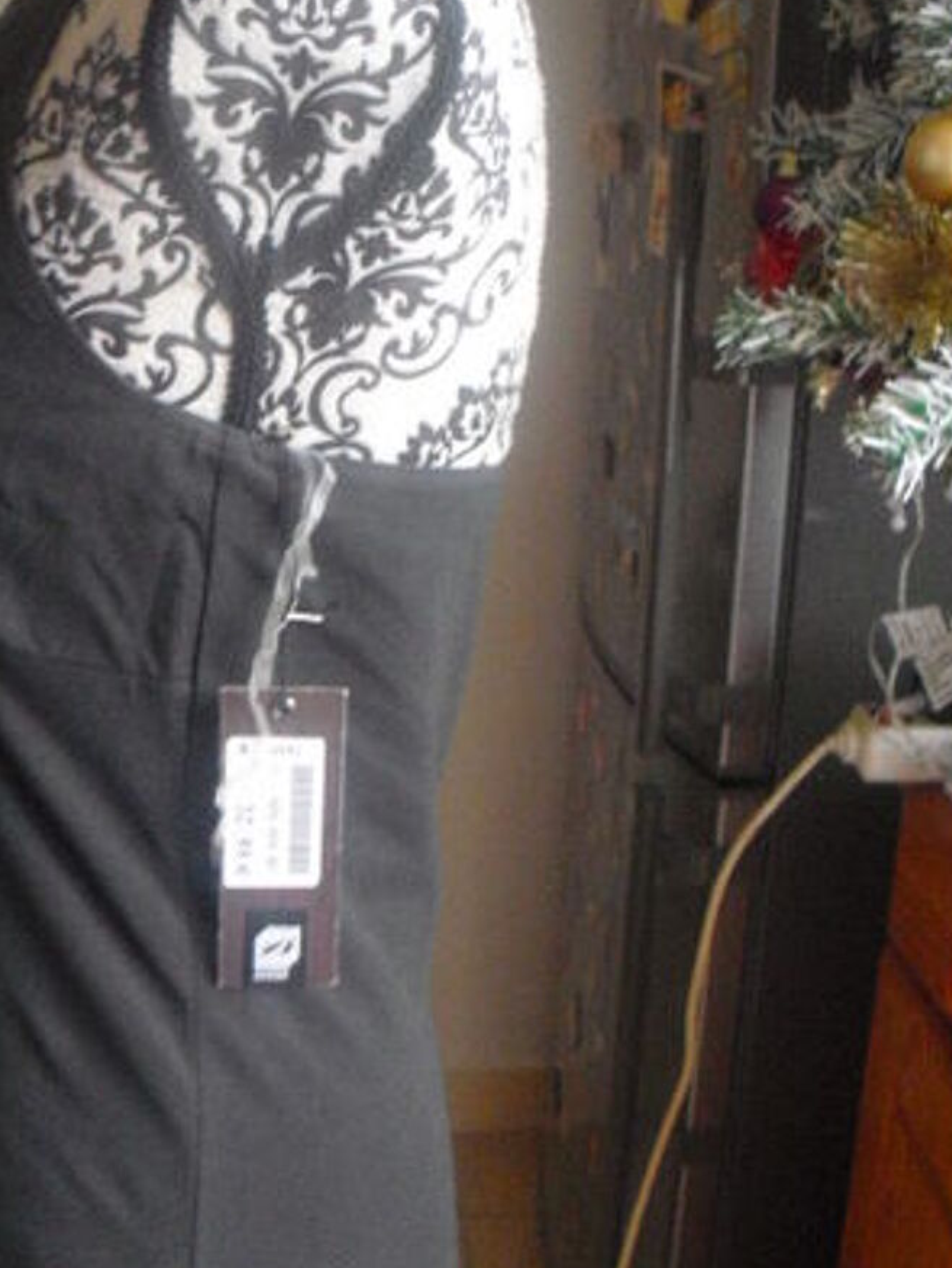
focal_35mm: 55
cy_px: 692
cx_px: 307
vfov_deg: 34.9
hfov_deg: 26.4
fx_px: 2016
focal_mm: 6.3
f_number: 3.1
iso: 800
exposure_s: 1/13
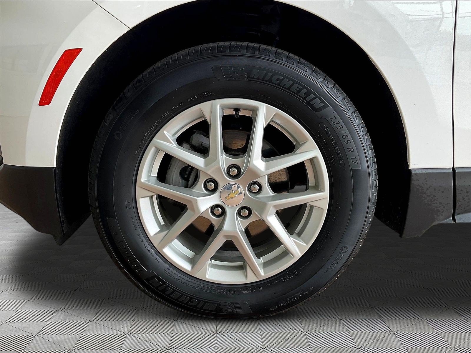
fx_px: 395
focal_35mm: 29
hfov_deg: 61.7
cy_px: 176
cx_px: 236
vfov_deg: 48.2
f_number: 1.8
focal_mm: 3
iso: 16
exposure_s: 1/136
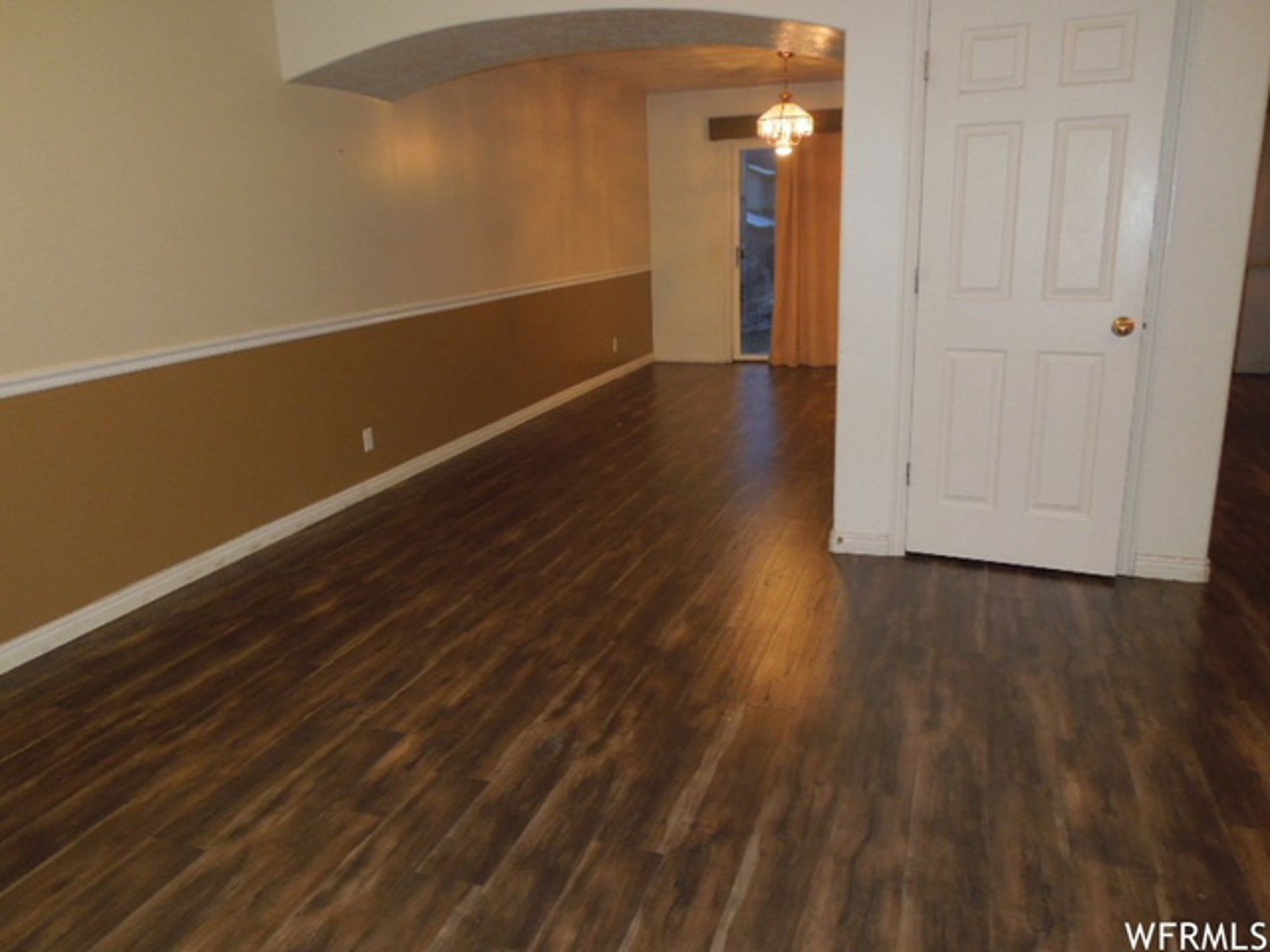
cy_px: 476
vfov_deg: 54.9
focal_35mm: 25
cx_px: 635
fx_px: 917
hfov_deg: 69.4
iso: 320
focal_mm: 4.5
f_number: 3.3
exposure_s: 1/30
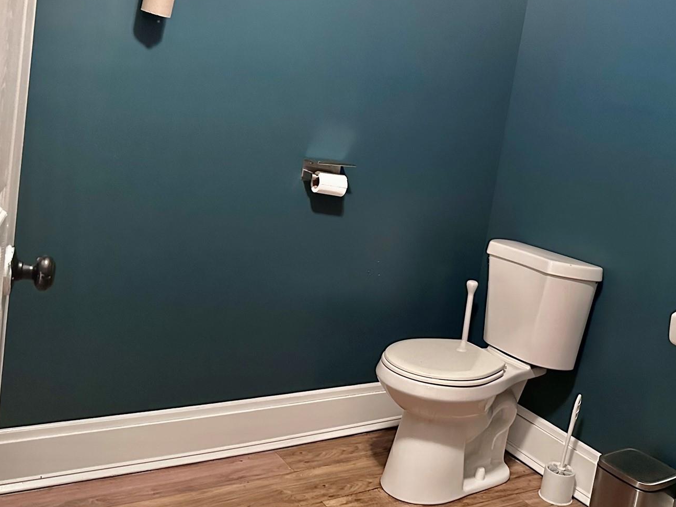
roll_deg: -9.0
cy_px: 210
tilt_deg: -6.0
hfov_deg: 48.6
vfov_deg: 37.6
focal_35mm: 38
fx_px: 742
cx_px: 416
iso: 1000
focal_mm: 6.86
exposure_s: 1/40
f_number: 1.78
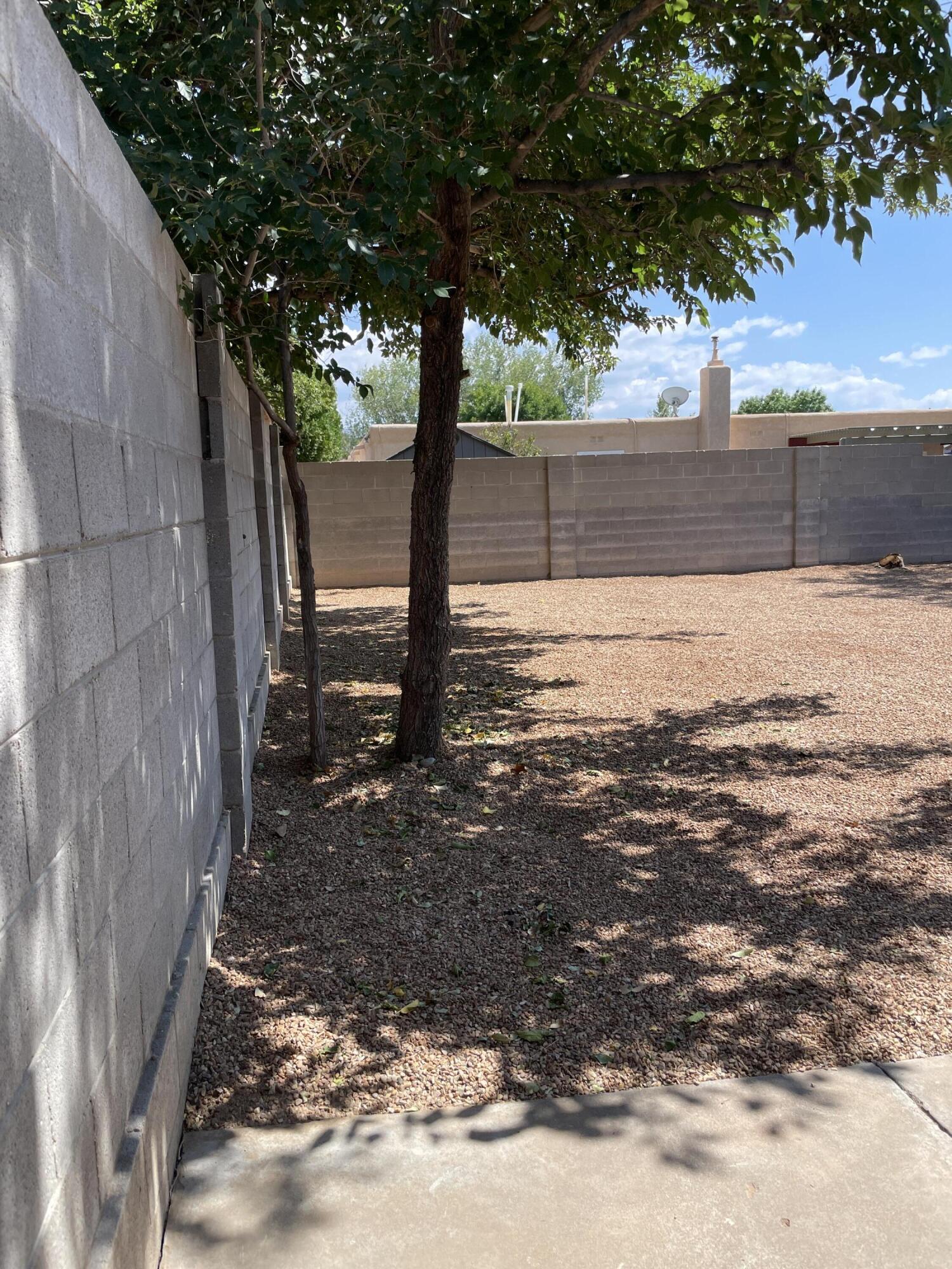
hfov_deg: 53.1
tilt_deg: -6.2
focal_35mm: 26
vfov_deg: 67.3
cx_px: 476
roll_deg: +1.2
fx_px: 953
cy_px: 634
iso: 32
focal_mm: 4.2
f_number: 1.6
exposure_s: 1/1435
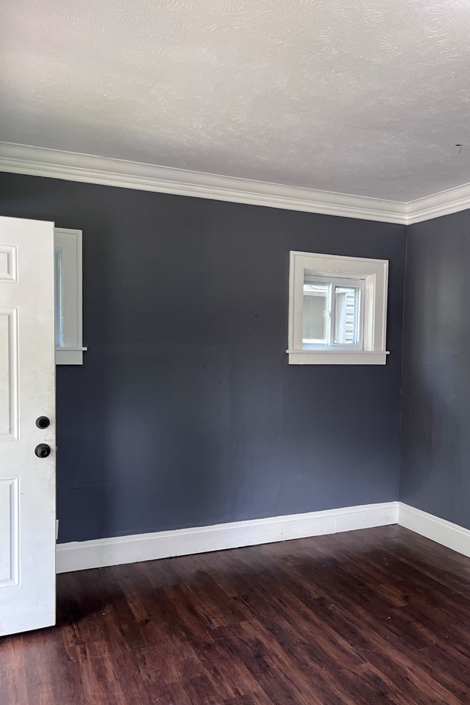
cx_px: 290
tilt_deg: -3.4
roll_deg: -1.3
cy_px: 377
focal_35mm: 30
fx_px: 588
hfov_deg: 43.3
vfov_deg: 61.9
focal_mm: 5.1
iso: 125
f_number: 1.6
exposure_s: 1/108
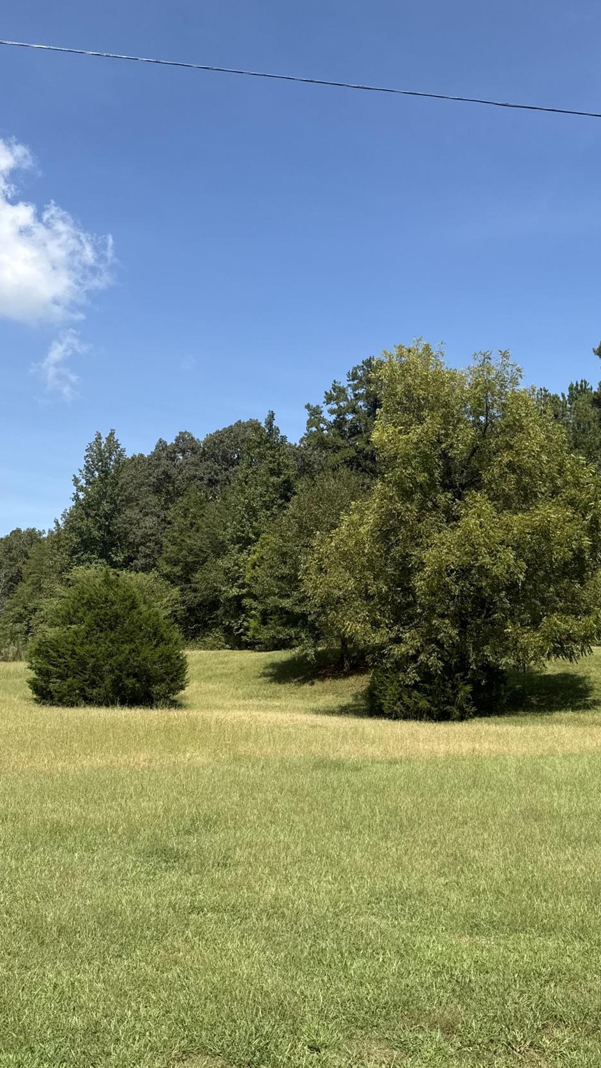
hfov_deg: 32.8
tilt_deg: +11.7
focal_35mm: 36
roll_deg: +0.7
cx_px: 323
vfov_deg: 55.3
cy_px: 506
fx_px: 1020
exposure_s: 1/3953
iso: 80
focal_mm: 6.76
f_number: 1.78
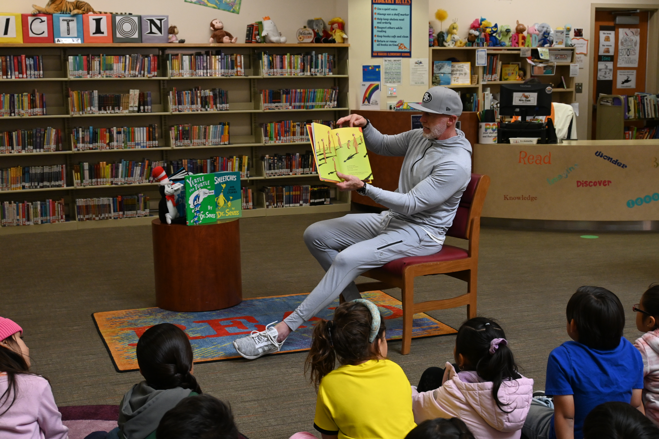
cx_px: 330
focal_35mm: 49
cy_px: 220
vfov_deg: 27.7
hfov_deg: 40.5
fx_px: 892
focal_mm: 32.5
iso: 1250
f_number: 5
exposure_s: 1/125
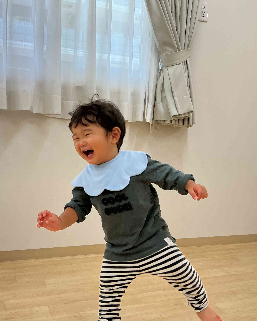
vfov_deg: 47.9
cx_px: 130
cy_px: 161
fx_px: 361
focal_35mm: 38
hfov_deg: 39.2
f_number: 1.8
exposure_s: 1/120
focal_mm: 3
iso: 40
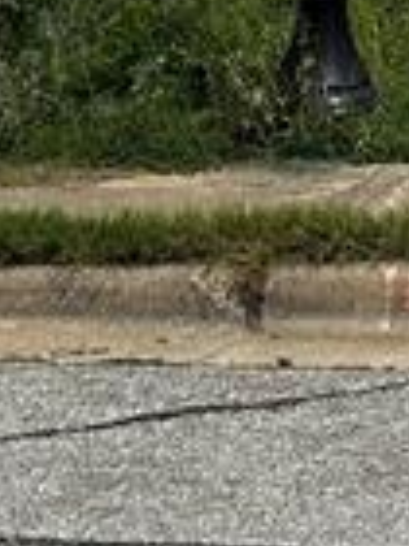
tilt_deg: +12.3
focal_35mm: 132
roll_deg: +2.0
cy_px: -749
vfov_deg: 12.1
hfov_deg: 10.2
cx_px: 857
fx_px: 2080
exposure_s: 1/12048
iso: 80
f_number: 1.78
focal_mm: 6.86
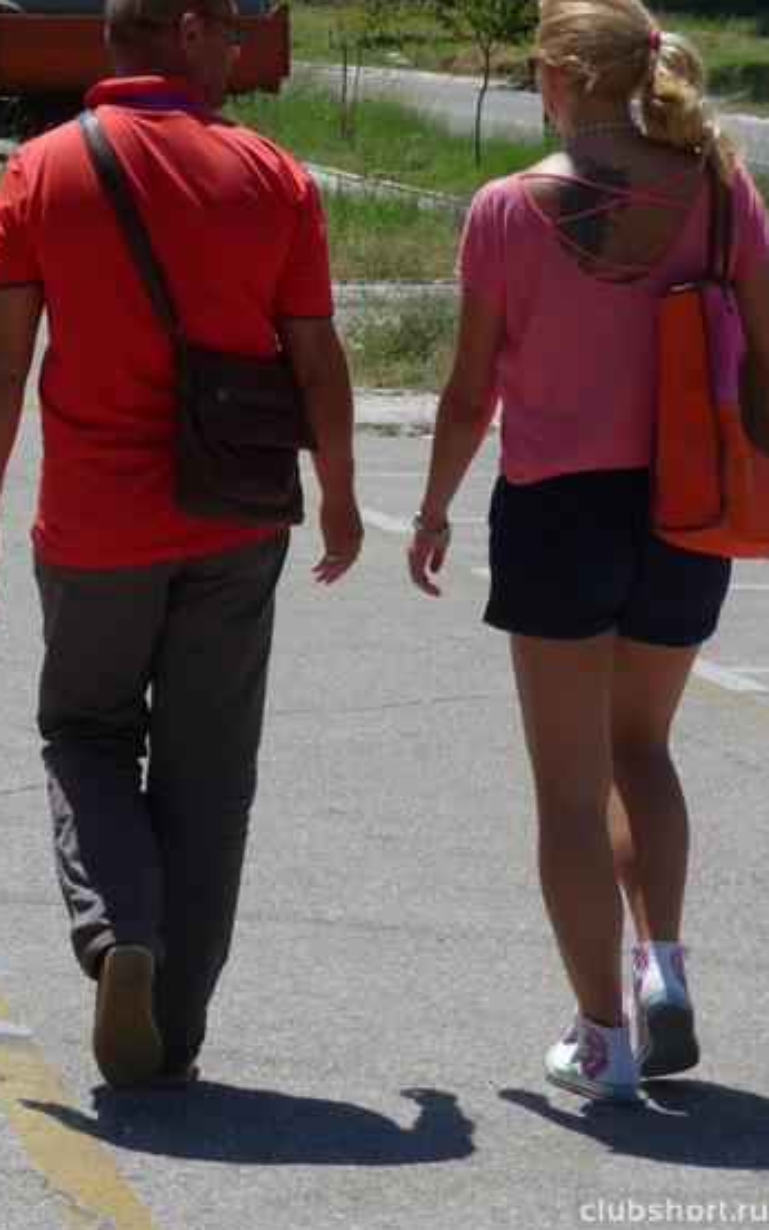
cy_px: 529
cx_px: 258
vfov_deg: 13.8
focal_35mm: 152
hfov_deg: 8.6
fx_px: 5093
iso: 100
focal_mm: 19.1
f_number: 4.7
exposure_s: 1/800
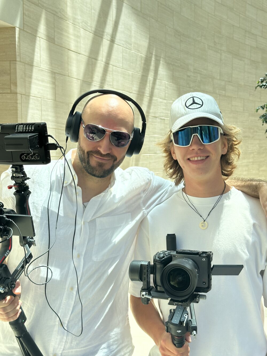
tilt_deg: -3.1
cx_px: 134
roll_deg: -1.7
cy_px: 178
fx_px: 494
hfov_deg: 30.3
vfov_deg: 39.7
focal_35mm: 48
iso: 64
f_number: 1.78
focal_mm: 6.86
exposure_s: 1/1145
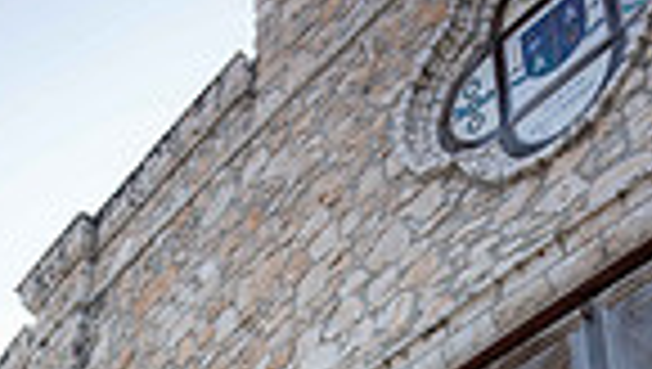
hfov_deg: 32.2
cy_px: 990
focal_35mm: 65
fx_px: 1125
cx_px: 391
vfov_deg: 12.4
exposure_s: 1/500
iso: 125
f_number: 2.8
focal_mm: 20
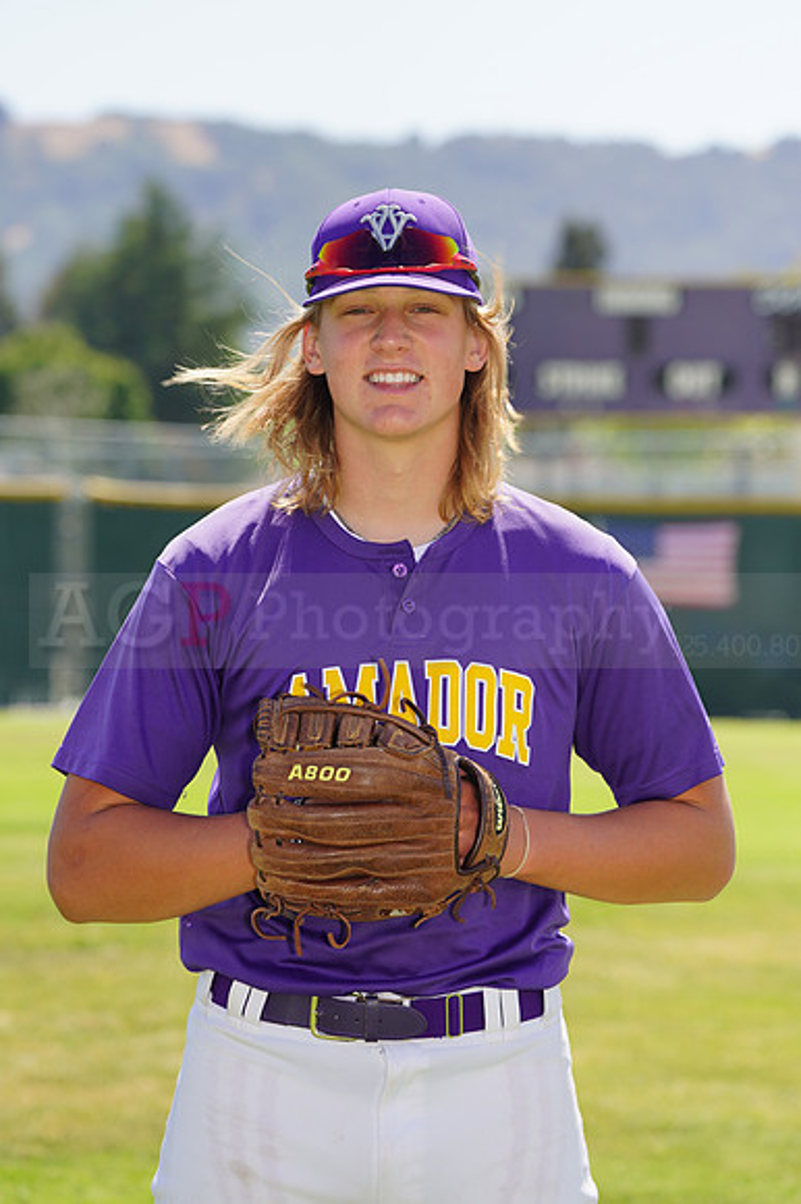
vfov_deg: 11.4
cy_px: 602
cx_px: 400
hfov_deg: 7.6
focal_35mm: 181
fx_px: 6048
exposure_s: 1/250
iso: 100
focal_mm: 181
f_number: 7.1
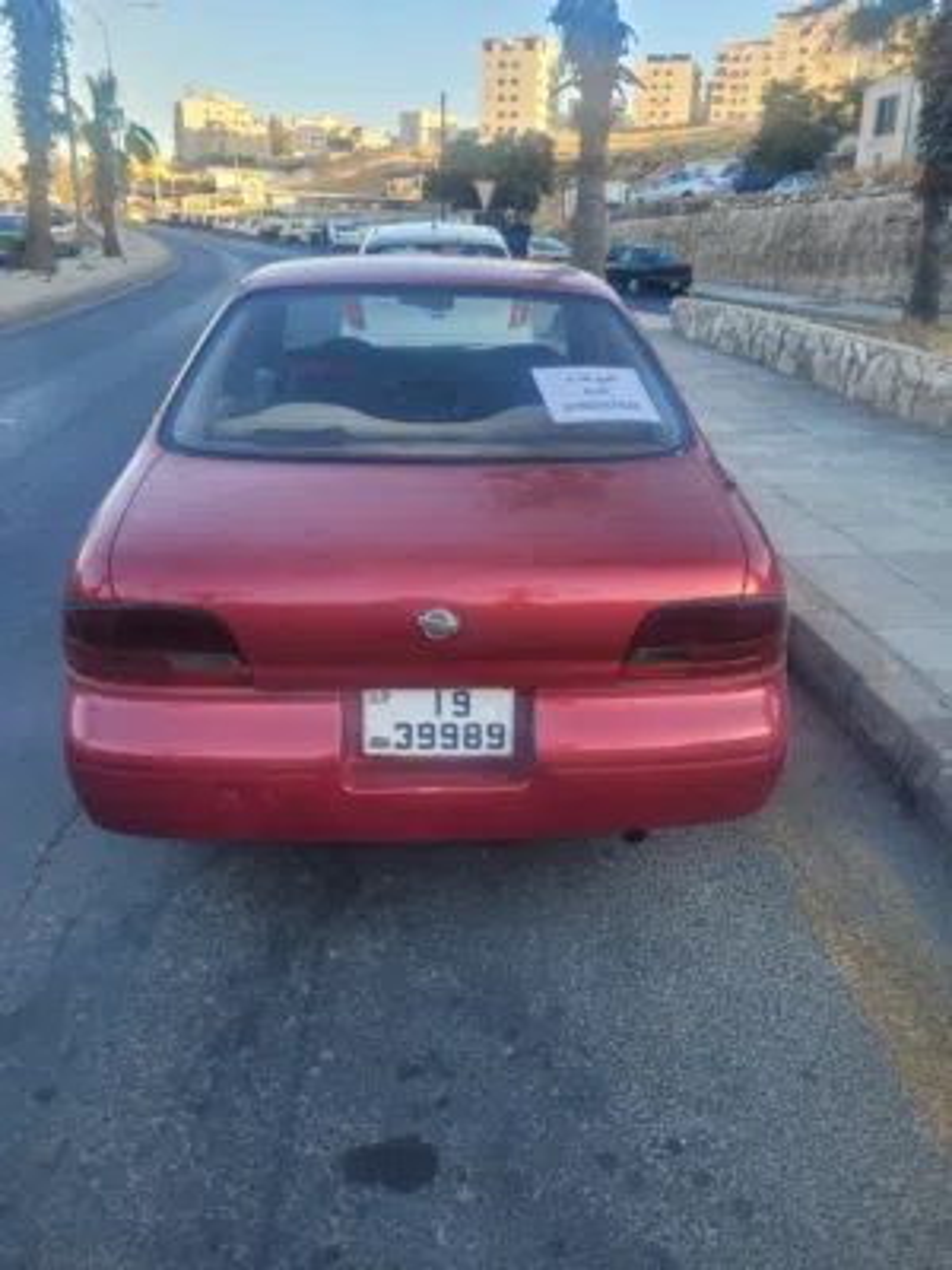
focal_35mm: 26
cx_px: 476
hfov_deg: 53.1
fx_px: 953
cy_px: 635
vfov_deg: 67.3
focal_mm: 5.4
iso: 40
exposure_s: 1/230
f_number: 1.8
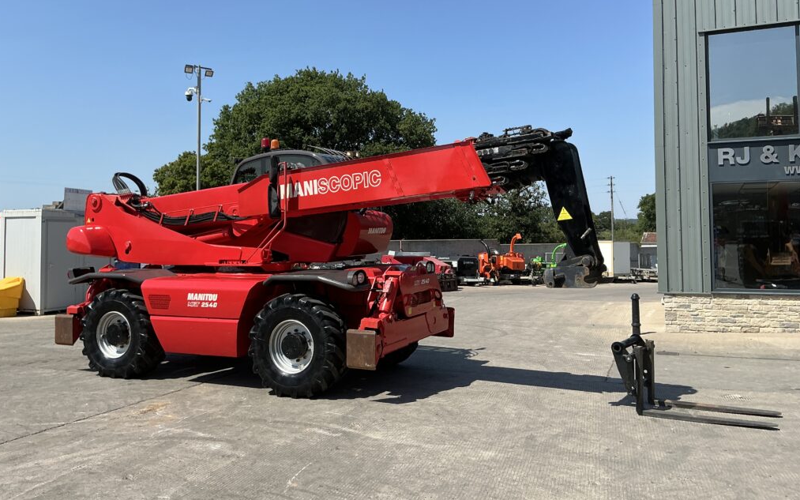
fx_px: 654
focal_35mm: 30
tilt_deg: +2.3
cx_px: 399
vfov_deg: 41.7
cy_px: 212
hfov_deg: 62.9
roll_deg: -0.3
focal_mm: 3
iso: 25
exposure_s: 1/1912
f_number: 1.8
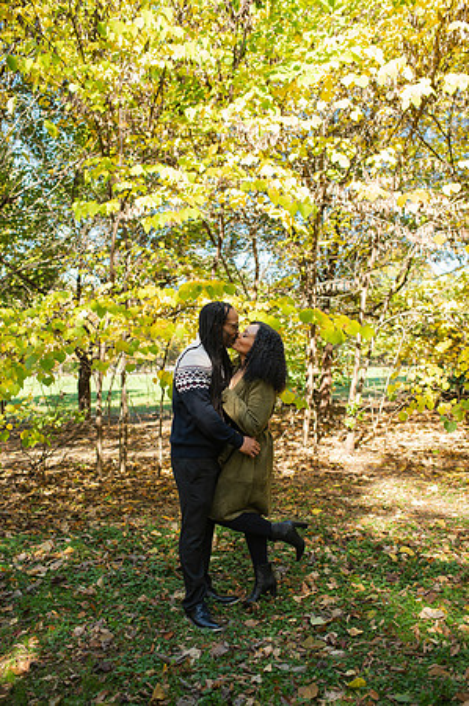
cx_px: 234
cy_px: 353
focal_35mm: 35
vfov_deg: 54.5
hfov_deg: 37.8
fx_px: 685
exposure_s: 1/500
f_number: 3.2
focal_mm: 35
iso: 250
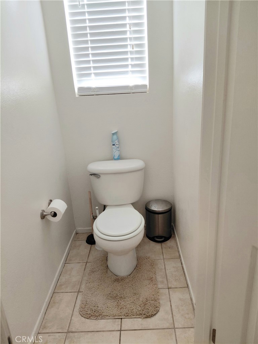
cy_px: 172
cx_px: 129
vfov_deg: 69.4
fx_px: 248
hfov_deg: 54.9
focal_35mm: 25
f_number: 1.8
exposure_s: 1/120
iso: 250
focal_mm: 4.69
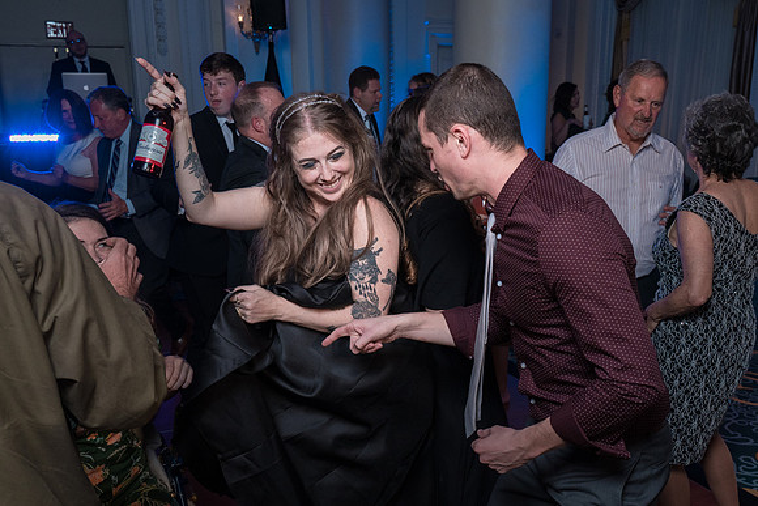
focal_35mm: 37
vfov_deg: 35.8
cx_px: 414
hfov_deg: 51.8
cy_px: 318
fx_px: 779
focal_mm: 28
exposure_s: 1/200
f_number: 5.6
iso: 2000
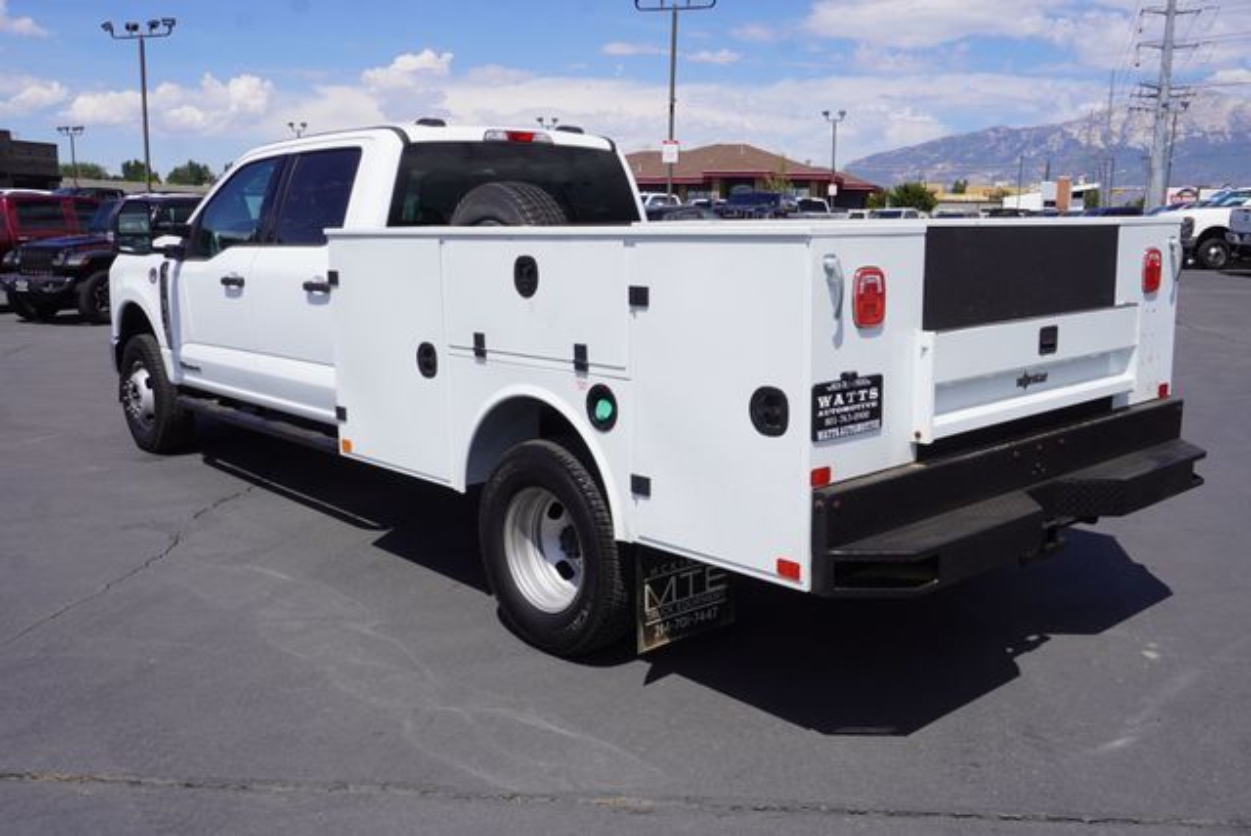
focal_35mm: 32
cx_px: 626
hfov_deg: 59.4
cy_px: 418
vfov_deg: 41.8
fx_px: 1096
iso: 100
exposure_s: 1/200
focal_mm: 21
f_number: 10
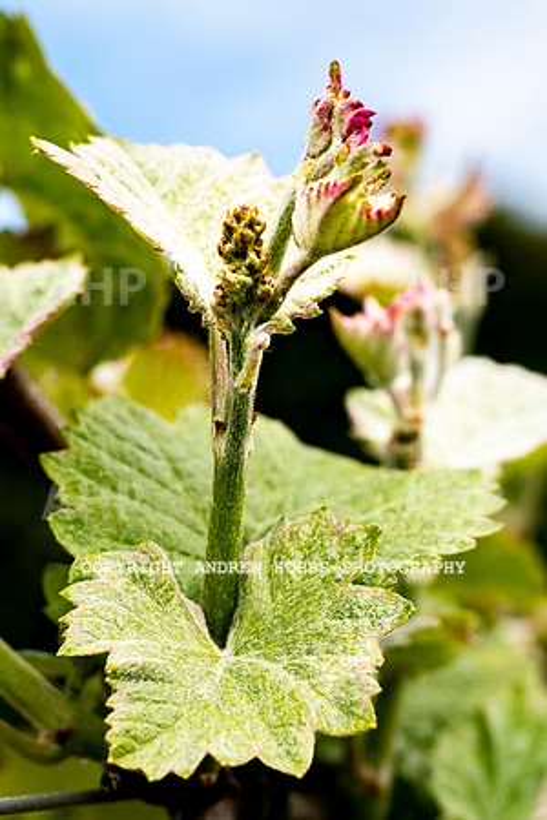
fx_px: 2639
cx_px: 285
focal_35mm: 116
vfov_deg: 17.6
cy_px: 236
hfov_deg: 11.8
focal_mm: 50
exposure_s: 1/1000
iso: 80
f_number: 5.6
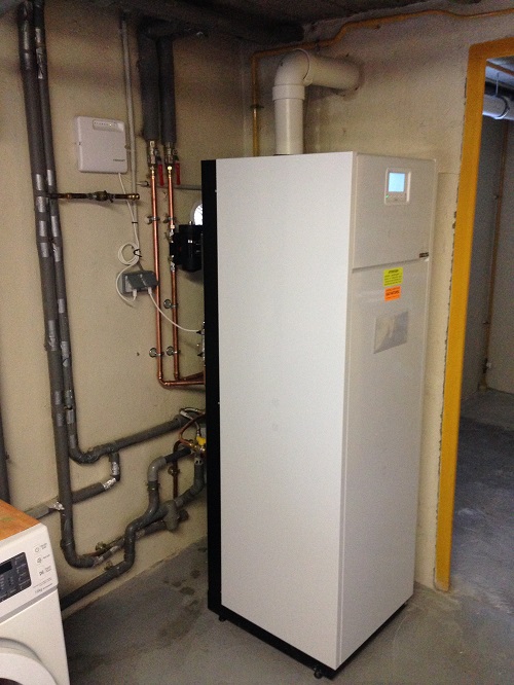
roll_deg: +0.3
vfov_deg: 55.3
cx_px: 257
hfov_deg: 43.0
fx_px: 653
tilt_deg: -11.4
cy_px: 342
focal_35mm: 33
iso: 320
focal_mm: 4.12
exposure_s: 1/20
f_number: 2.4
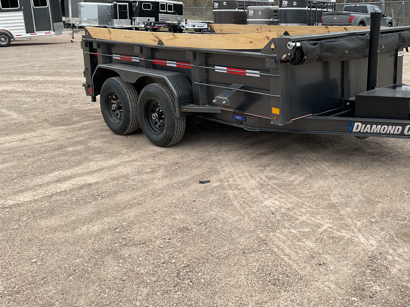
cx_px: 286
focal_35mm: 41
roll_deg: -0.1
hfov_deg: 44.8
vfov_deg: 34.8
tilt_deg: -11.6
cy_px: 102
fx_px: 486
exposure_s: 1/627
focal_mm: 3
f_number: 1.8
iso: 16
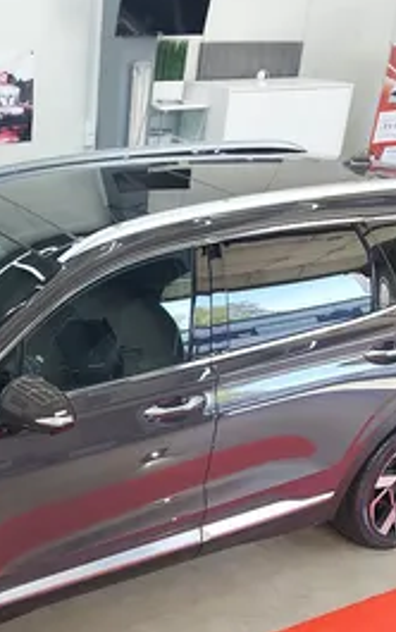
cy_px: 374
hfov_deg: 26.8
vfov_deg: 43.3
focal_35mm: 46
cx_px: 21
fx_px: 793
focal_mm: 5.23
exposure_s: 1/50
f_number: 1.8
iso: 64
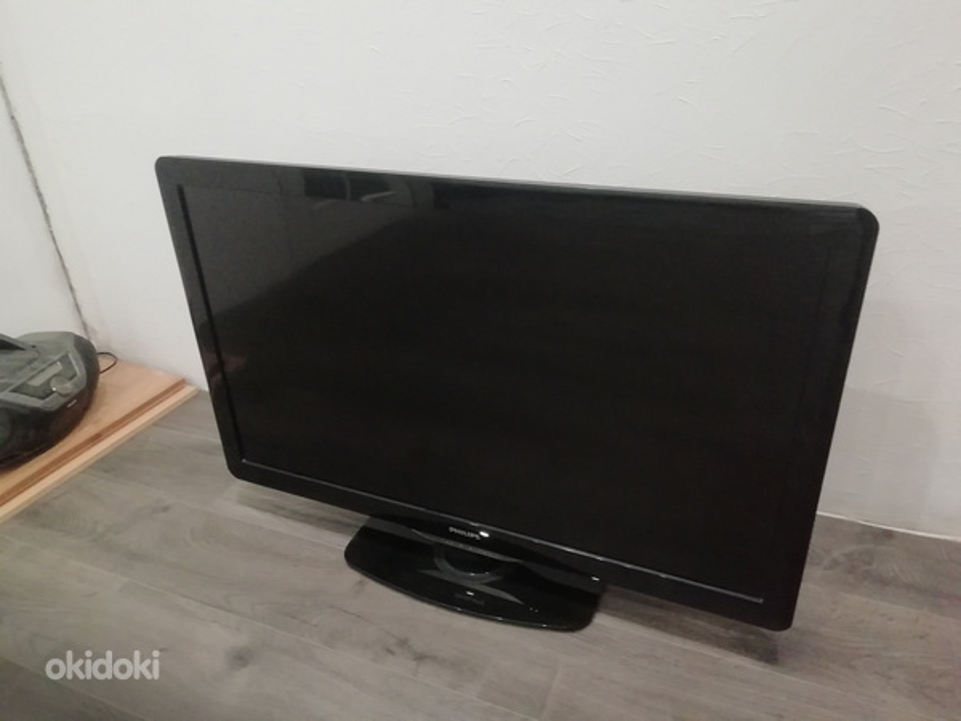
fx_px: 722
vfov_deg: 53.1
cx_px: 480
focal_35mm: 26
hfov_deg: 67.3
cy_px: 360
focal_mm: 3.46
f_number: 2.2
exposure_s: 1/25
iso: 500
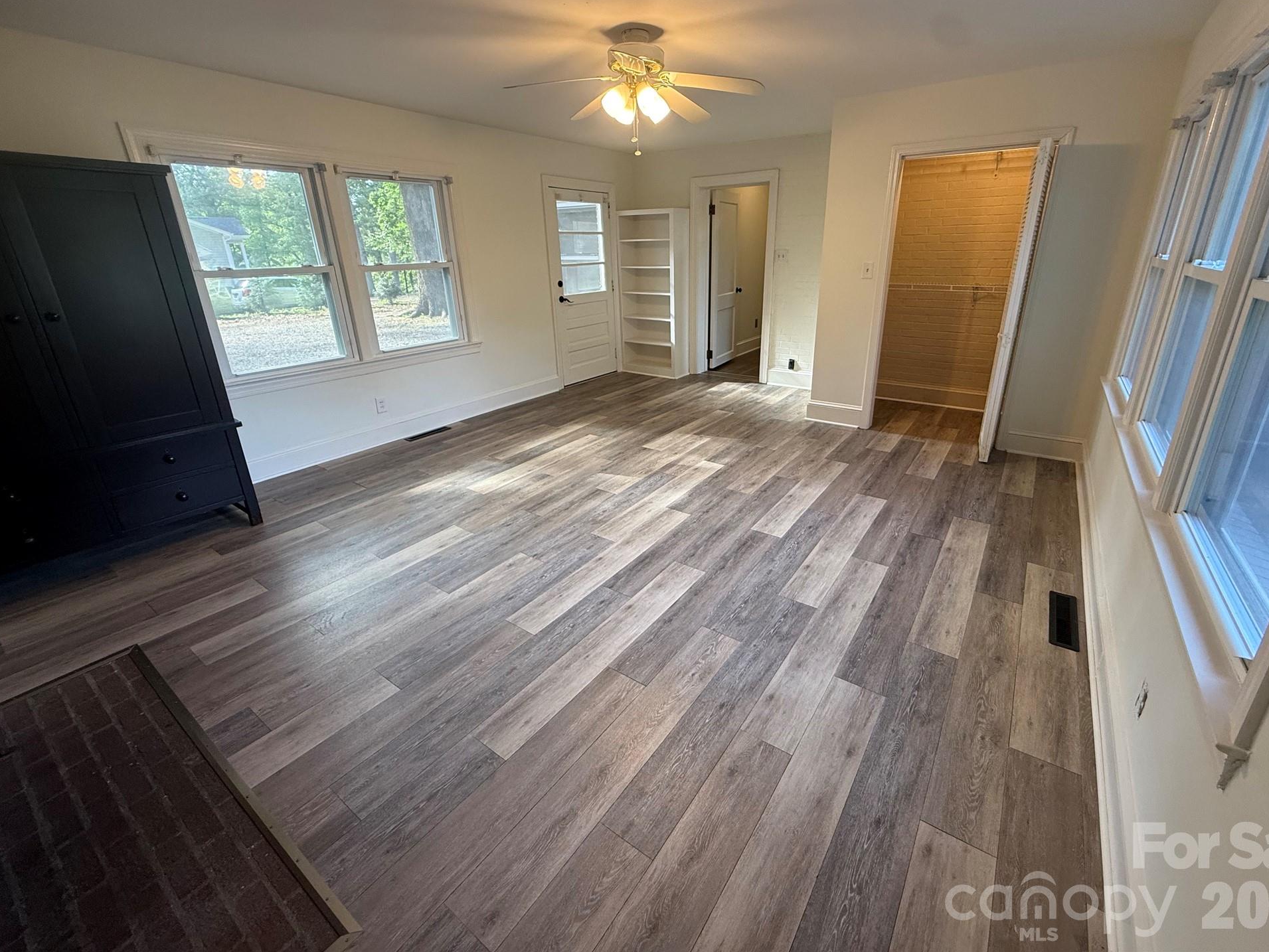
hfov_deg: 98.1
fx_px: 550
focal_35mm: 15
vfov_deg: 81.6
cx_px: 665
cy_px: 443
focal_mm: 2.22
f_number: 2.2
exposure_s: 1/120
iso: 200
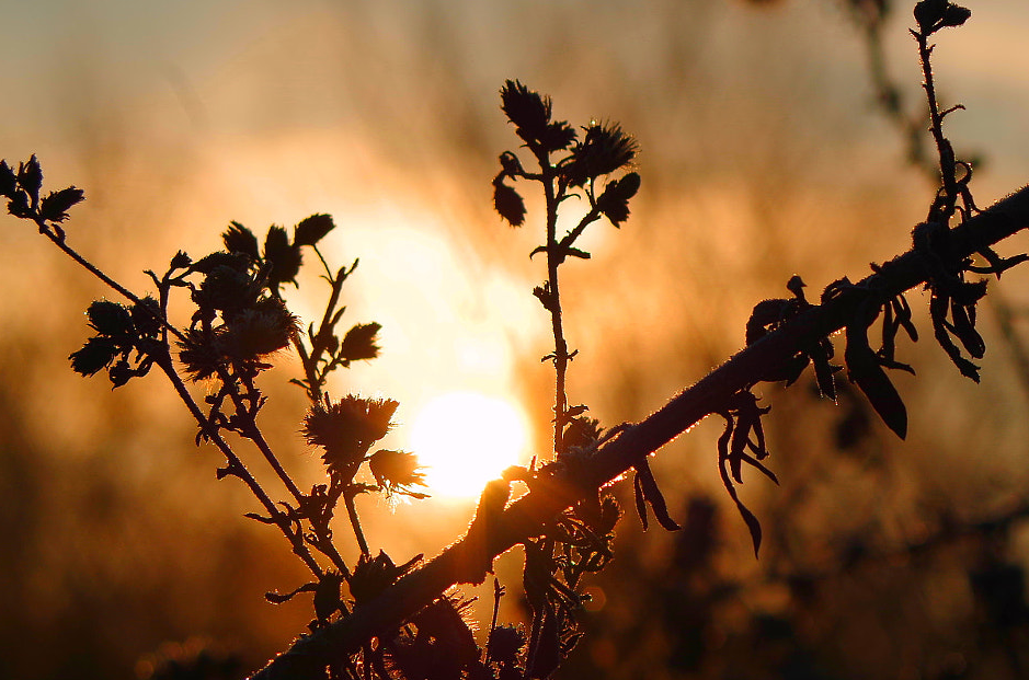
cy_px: 404
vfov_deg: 7.6
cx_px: 844
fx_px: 5103
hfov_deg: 11.5
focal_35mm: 179
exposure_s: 1/800
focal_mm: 70
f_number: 8
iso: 100
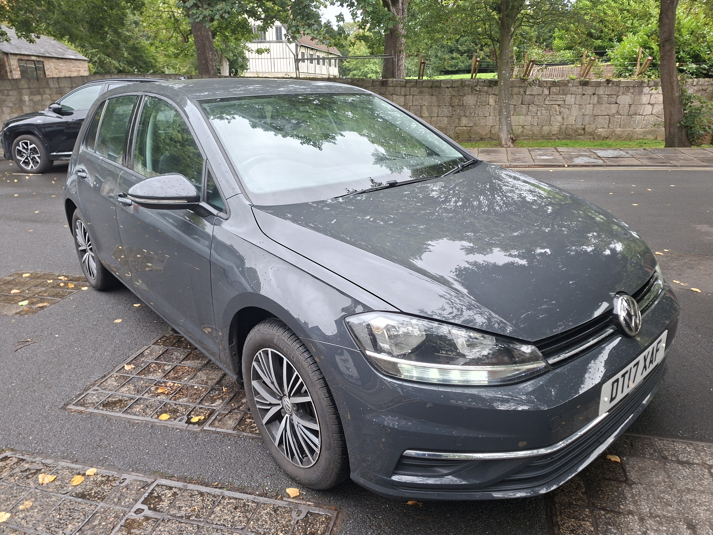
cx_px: 356
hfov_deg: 73.9
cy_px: 268
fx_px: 474
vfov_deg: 58.9
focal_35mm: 23
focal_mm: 5.54
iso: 80
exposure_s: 1/100
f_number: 1.8
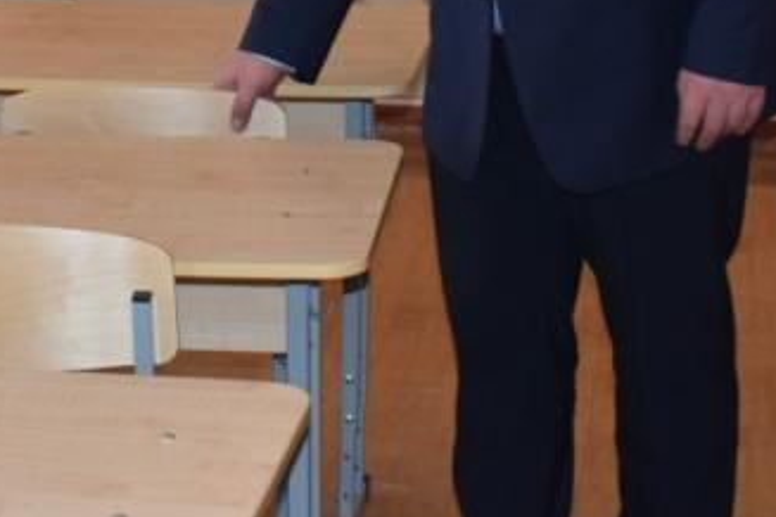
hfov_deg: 17.0
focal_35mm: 118
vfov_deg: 11.4
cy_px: -129
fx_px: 2534
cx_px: -14
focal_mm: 25
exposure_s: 1/100
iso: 800
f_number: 5
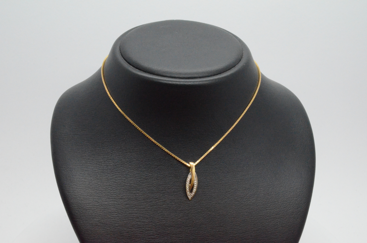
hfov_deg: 33.5
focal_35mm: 60
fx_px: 610
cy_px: 122
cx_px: 184
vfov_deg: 22.5
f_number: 25
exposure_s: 1/160
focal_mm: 40
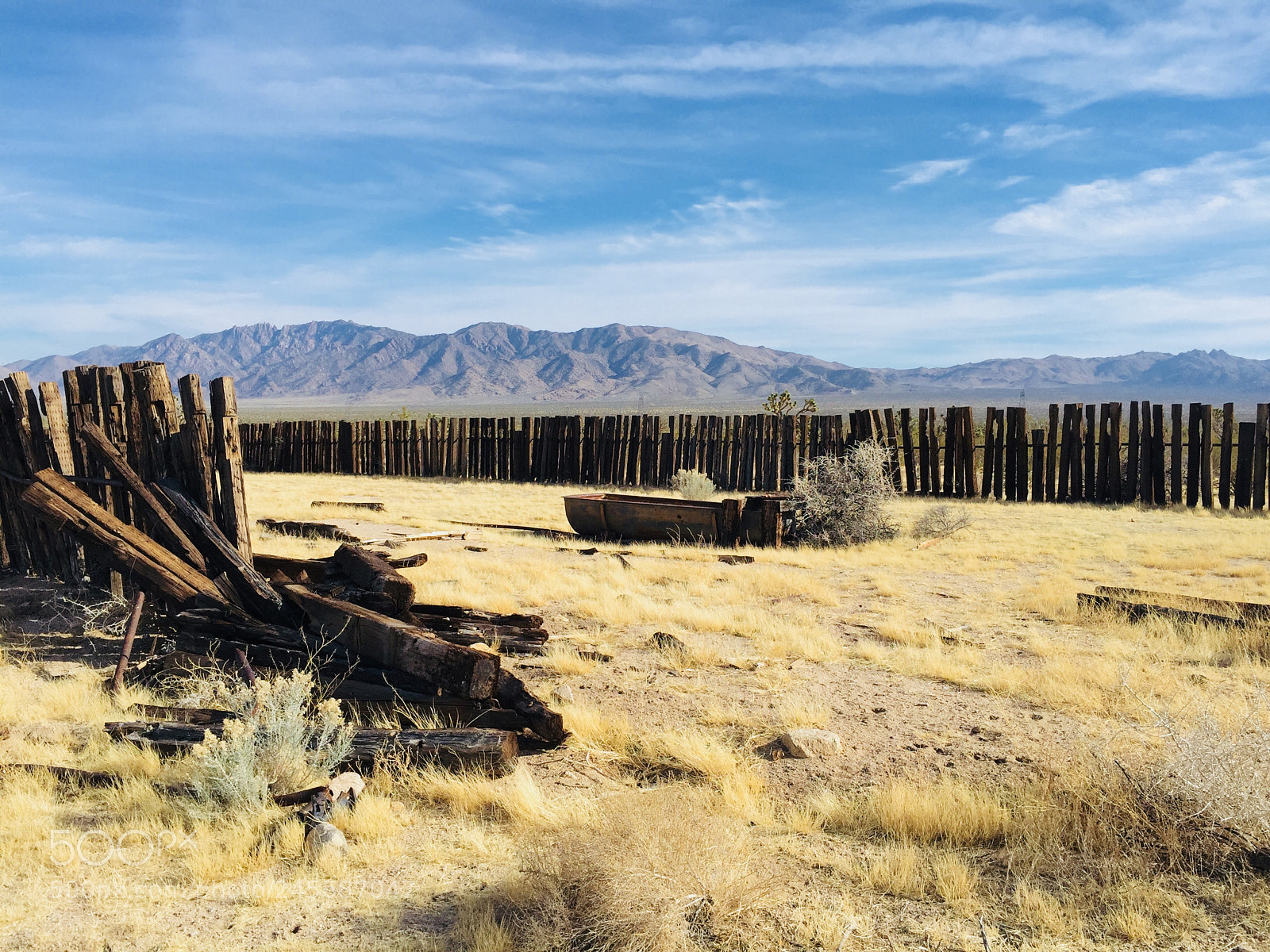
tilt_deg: -2.8
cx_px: 635
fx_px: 1064
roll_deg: -2.5
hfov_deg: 61.7
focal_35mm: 29
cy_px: 476
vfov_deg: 48.2
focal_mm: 4.15
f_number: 2.2
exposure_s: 1/2639
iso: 32
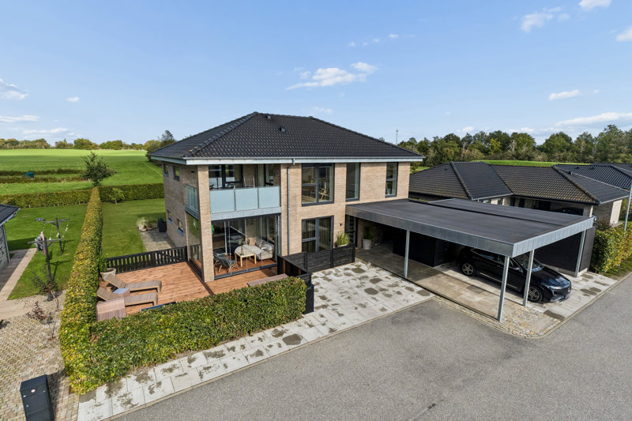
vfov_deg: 67.4
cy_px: 210
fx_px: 316
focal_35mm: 18
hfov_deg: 90.0
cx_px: 316
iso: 250
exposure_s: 1/1000
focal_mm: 12
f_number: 8
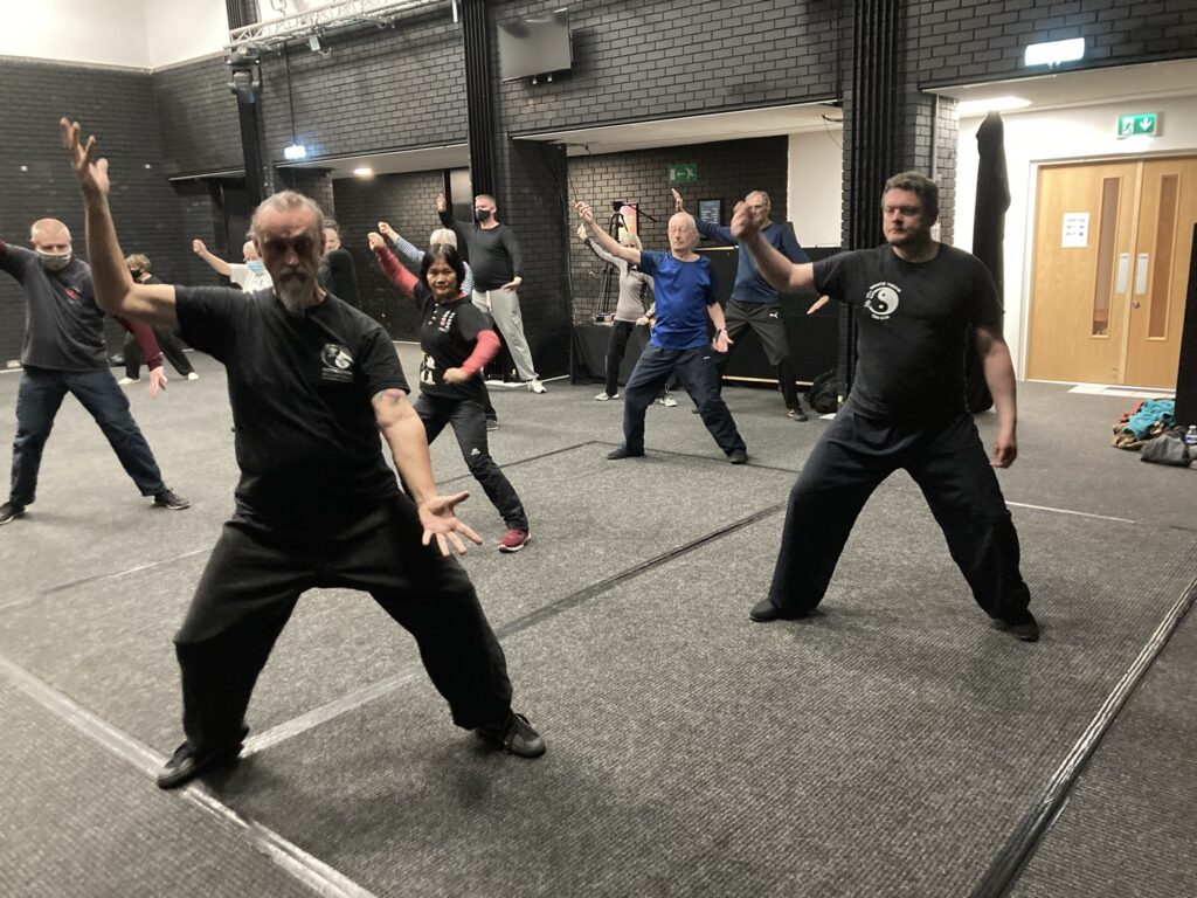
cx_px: 598
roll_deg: +2.1
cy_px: 449
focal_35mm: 28
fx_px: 968
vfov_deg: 49.7
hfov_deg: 63.4
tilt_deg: -13.0
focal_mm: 3.99
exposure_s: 1/29
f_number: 1.8
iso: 640
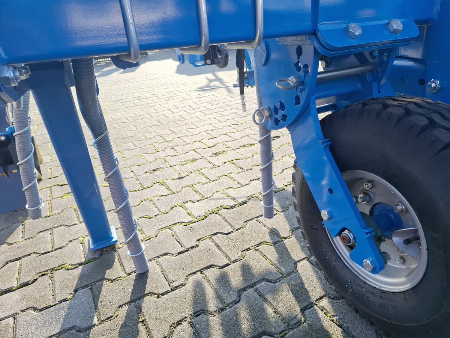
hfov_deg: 73.9
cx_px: 225
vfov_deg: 58.9
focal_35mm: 23
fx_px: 299
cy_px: 169
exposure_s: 1/477
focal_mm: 5.54
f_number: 1.8
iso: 50
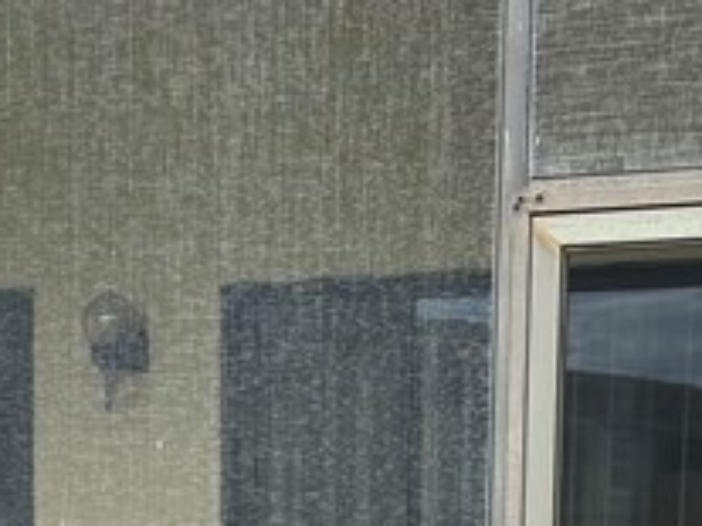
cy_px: 899
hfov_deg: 16.5
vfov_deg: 11.6
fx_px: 2412
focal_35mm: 119
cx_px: 224
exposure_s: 1/1395
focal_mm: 6.76
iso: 80
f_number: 1.78
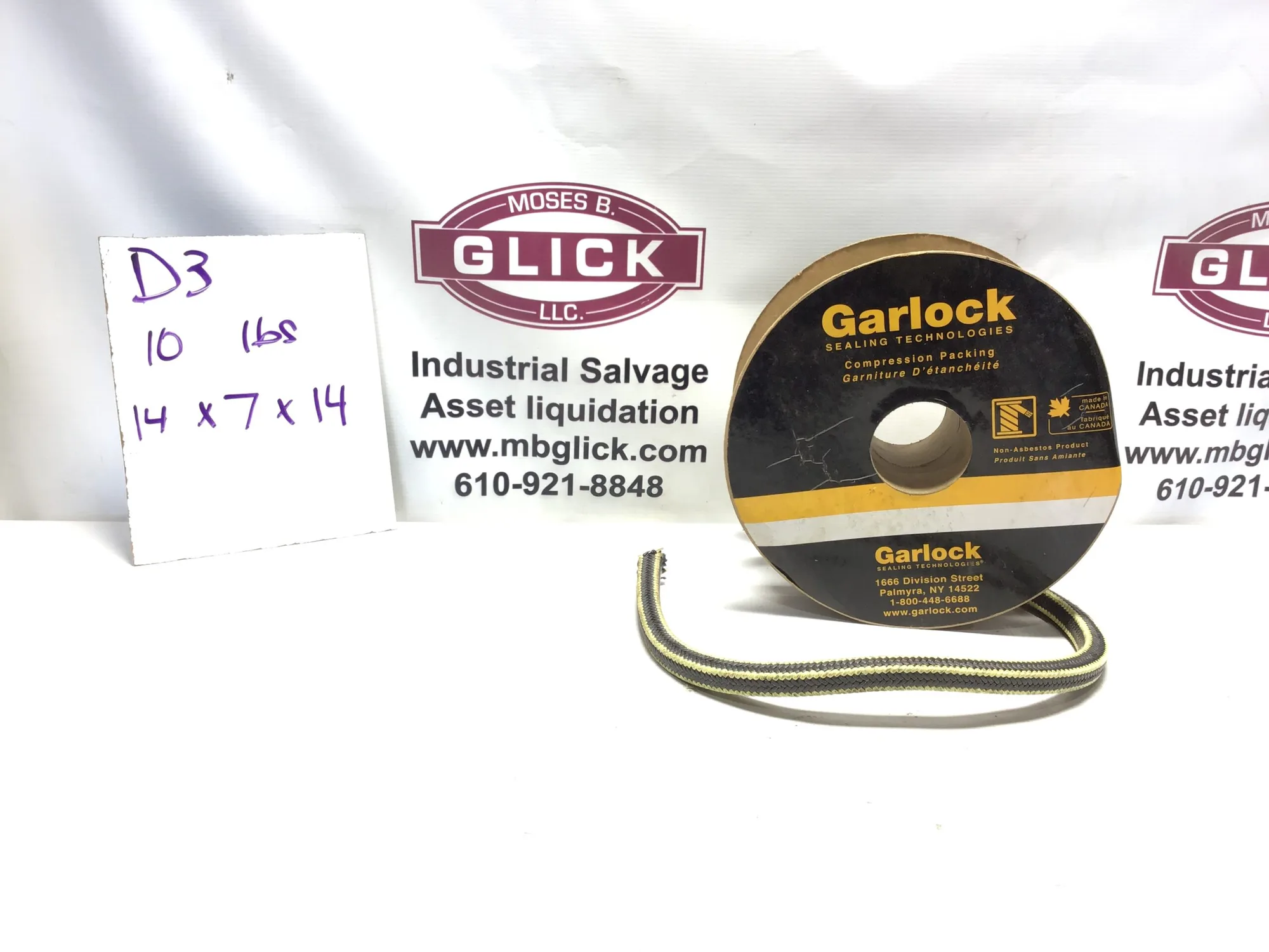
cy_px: 476
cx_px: 634
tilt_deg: -17.5
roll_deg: -1.7
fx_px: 1136
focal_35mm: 31
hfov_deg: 58.4
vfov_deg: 45.4
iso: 32
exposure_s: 1/60
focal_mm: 3.3
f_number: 2.4
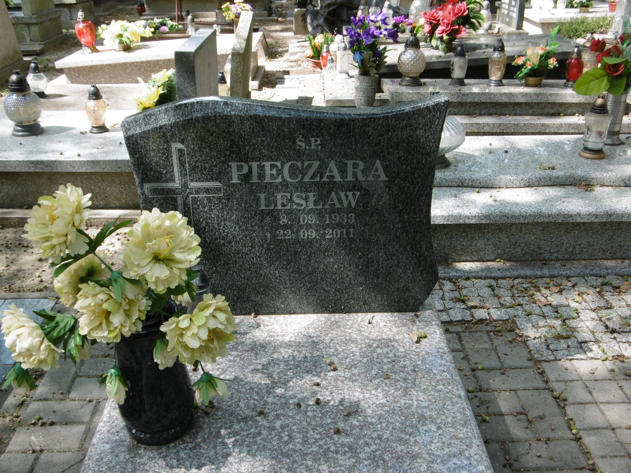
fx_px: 693
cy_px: 236
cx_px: 316
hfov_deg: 49.0
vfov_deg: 37.7
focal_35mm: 38
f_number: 3.7
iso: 100
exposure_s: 1/160
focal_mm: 6.8
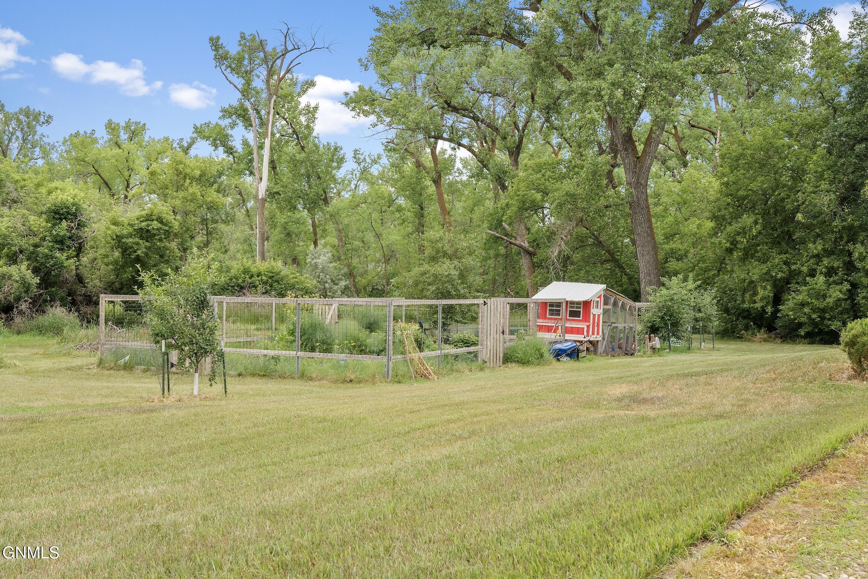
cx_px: 434
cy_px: 290
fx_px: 1013
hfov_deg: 46.4
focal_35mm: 42
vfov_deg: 31.9
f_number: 8
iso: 400
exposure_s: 1/80
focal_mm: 28
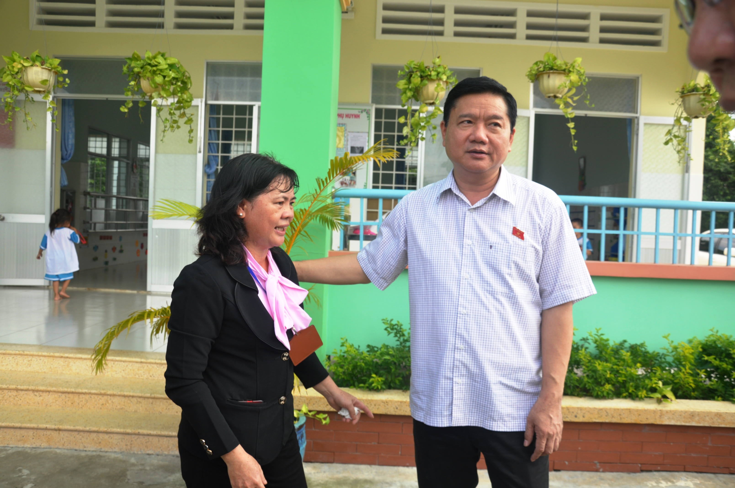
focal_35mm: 32
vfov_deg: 41.6
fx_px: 642
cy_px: 244
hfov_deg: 59.6
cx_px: 368
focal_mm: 21
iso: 200
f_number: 7.1
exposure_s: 1/200
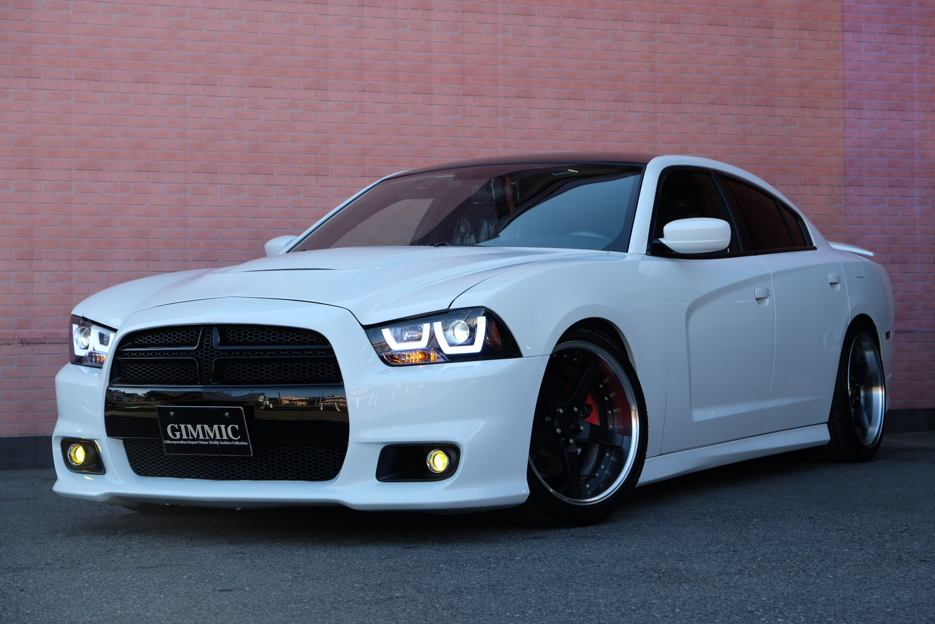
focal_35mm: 76
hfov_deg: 26.6
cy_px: 312
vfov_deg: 17.9
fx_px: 1974
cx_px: 468
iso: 200
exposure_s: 1/125
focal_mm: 50.5
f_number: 5.6
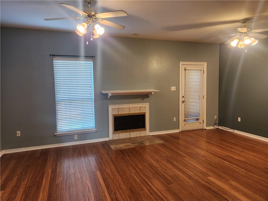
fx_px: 178
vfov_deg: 58.9
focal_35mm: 23
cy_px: 100
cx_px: 134
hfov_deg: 73.9
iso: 250
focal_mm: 5.4
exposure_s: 1/120
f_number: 1.8
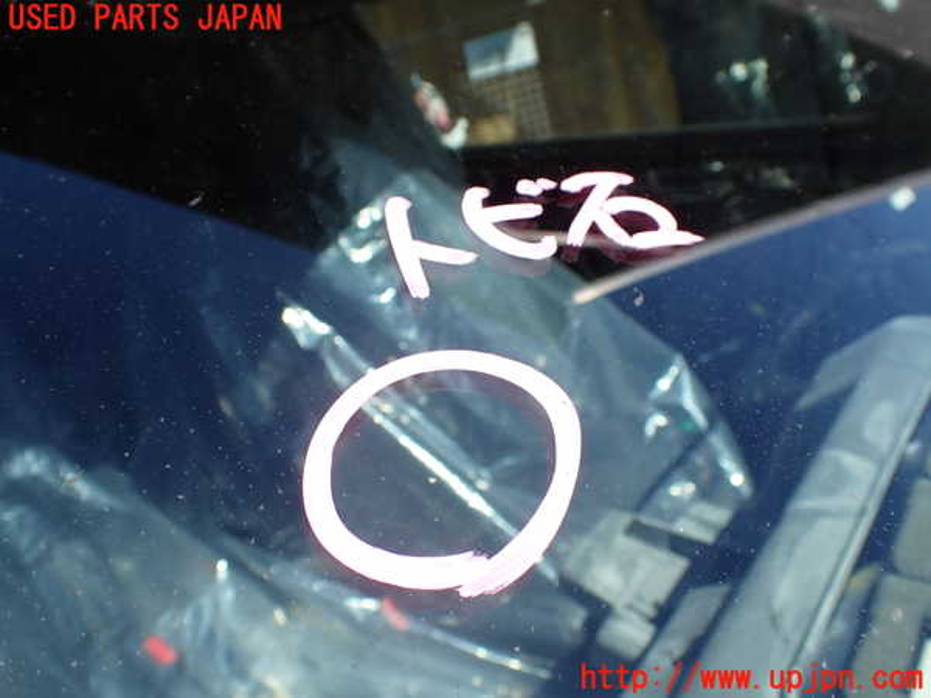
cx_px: 466
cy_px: 349
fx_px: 807
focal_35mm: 30
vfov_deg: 46.8
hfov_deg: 60.0
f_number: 3.2
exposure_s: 1/800
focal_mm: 5.4
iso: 100
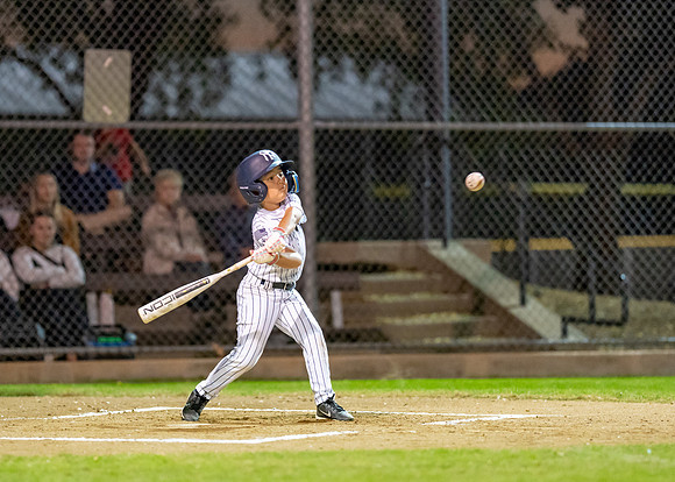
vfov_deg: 5.9
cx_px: 278
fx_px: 4702
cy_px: 223
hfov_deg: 8.2
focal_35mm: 245
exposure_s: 1/1000
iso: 2500
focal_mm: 135
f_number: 1.8
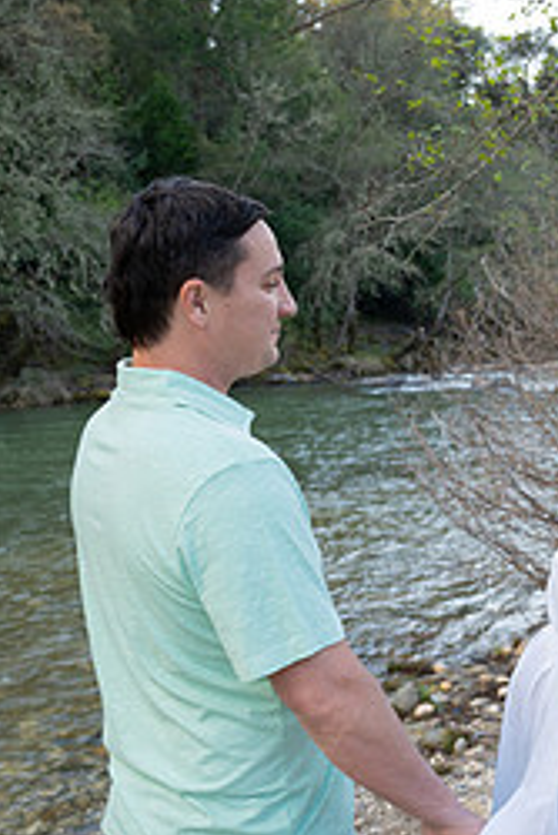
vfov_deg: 36.8
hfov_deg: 24.8
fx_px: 1254
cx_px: 414
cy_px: 444
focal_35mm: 54
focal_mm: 30
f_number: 6.3
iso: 500
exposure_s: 1/125
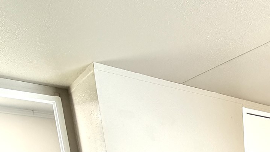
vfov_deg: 22.1
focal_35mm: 41
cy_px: 248
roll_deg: -0.4
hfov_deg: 38.5
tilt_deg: -12.7
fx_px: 294
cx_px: 313
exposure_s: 1/60
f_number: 2.2
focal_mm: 2.22
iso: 800
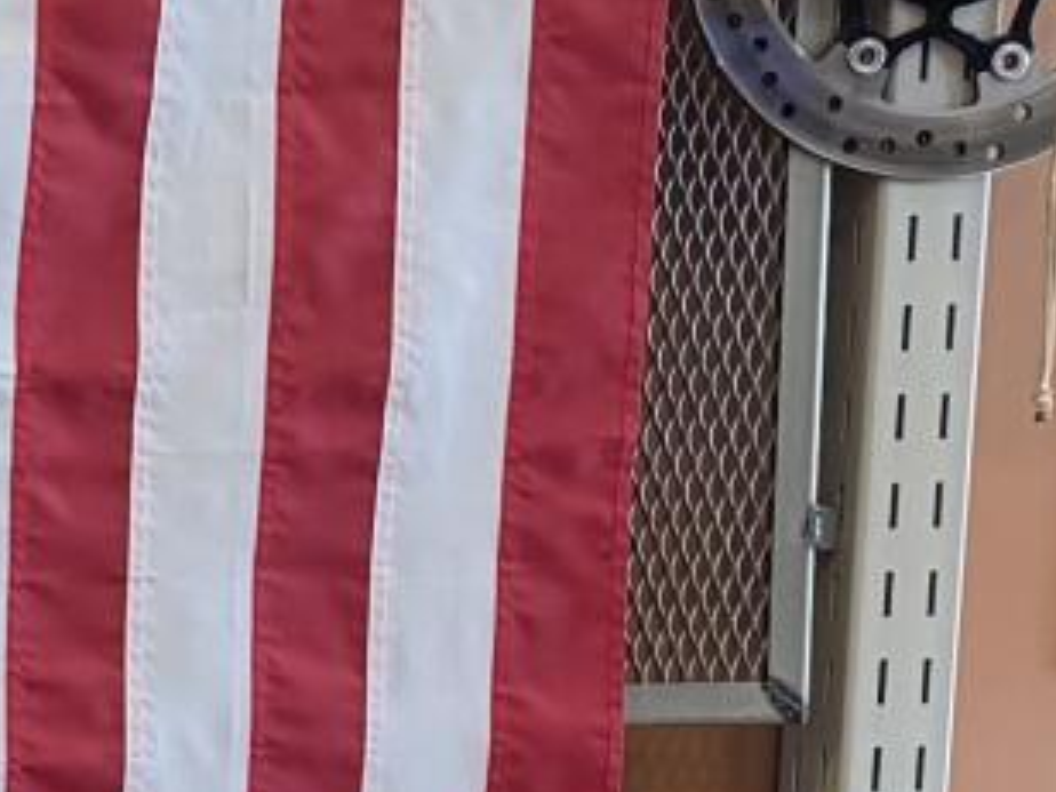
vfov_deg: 9.1
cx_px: -2338
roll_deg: +1.3
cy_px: 1382
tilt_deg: -8.4
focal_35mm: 156
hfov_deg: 9.3
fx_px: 4759
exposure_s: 1/120
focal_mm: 6.76
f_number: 1.78
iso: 200
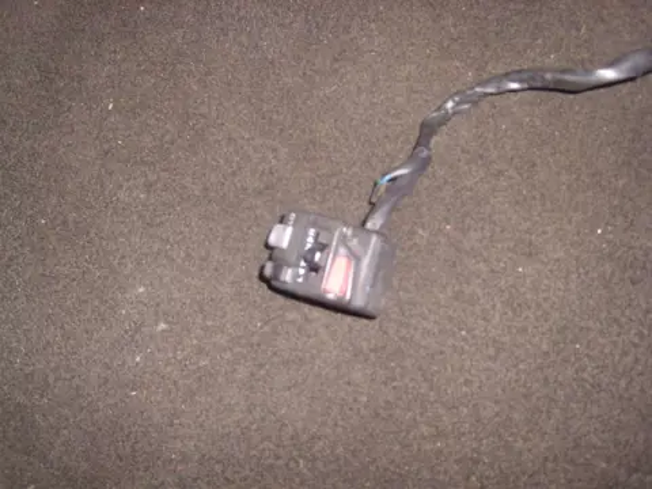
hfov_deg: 52.6
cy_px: 244
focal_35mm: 35
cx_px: 326
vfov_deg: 40.7
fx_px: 659
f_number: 2.8
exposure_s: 1/30
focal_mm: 5.8
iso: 50
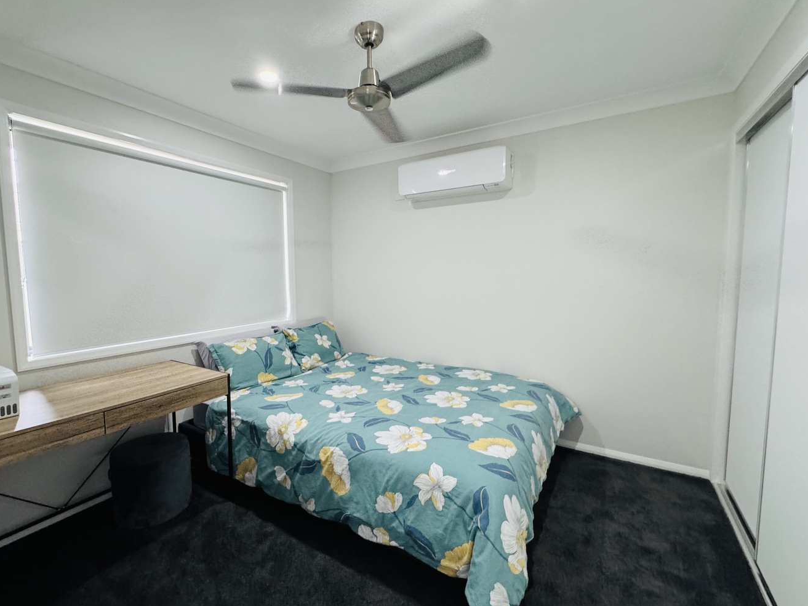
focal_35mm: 16
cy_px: 305
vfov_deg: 78.1
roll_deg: +1.8
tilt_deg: -1.6
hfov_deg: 94.3
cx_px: 371
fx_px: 373
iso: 320
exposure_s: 1/100
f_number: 2.2
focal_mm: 2.22
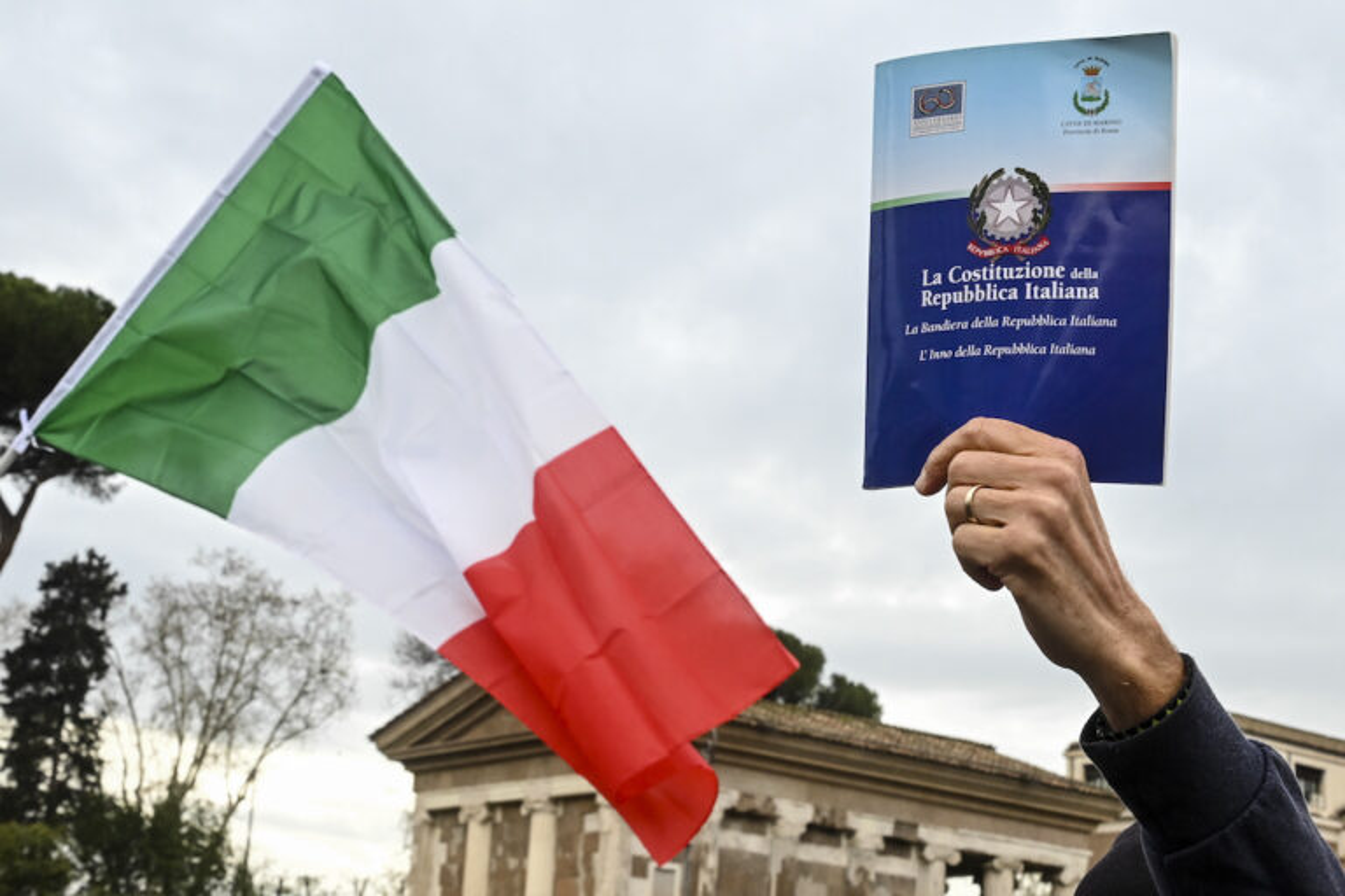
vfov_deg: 22.6
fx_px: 2241
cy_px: 448
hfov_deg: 33.4
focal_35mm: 60
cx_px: 672
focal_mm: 40
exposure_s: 1/200
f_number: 13
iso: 2000
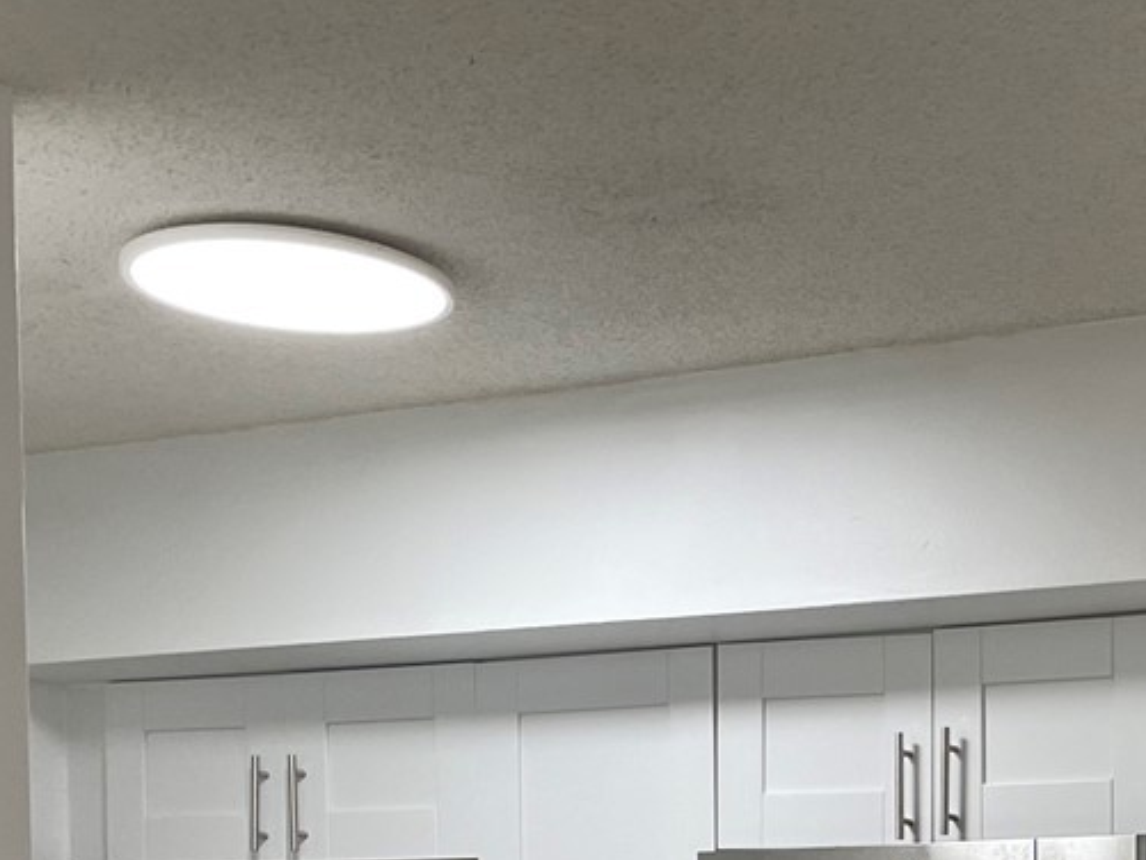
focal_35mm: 83
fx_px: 2748
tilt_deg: -3.0
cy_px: 1313
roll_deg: -0.8
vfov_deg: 16.2
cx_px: 1292
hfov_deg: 22.1
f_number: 1.6
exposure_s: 1/60
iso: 64
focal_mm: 4.2
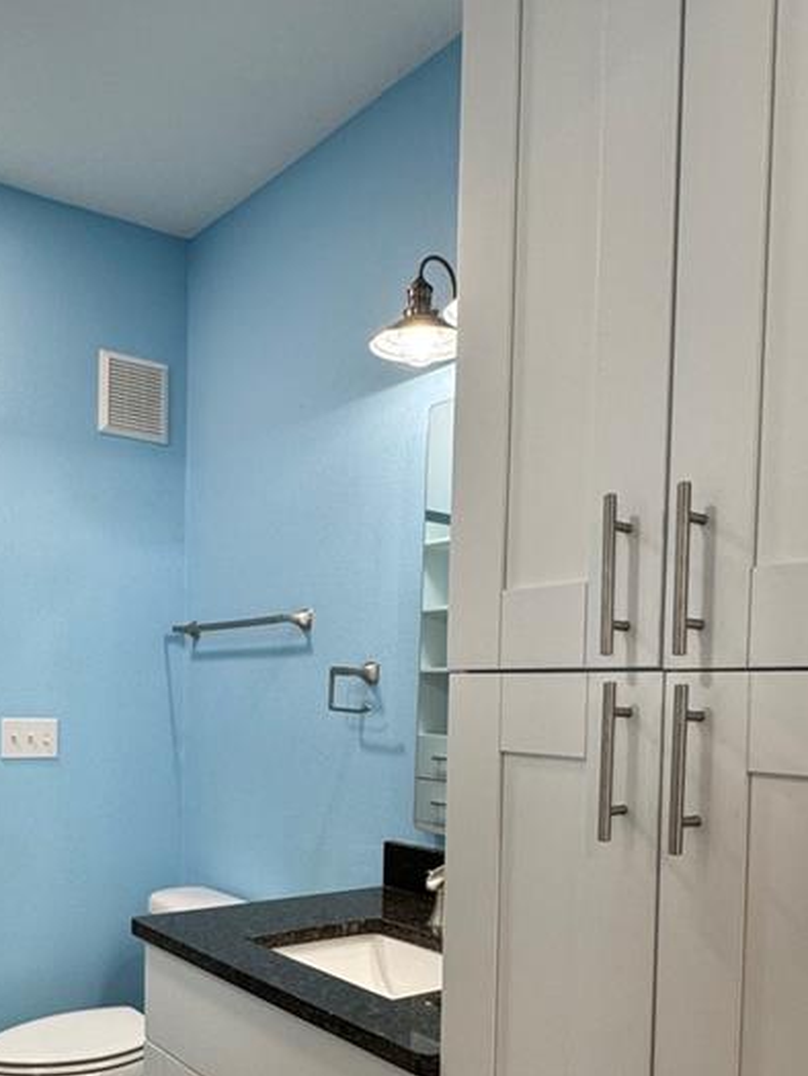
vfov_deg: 55.4
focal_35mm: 32
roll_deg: -0.6
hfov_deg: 44.1
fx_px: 996
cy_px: 736
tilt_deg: -3.9
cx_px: 353
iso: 160
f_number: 2.2
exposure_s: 1/120
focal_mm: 2.22
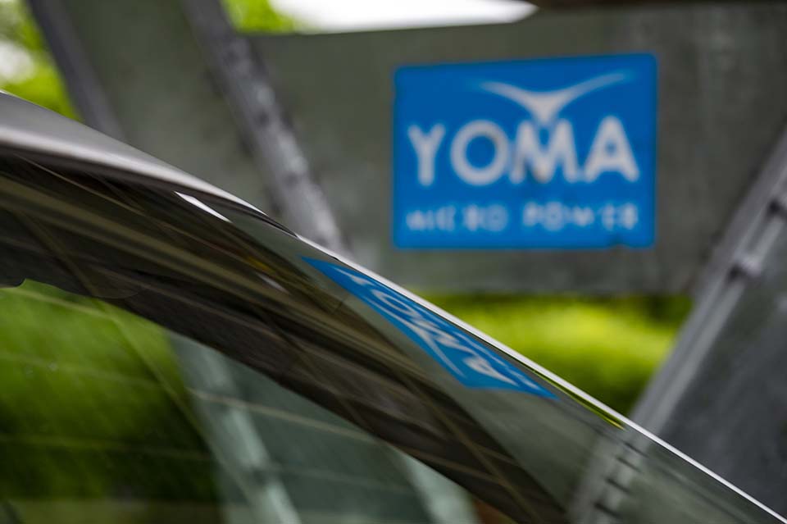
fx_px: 1529
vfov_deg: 19.4
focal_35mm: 70
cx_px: 394
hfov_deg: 28.9
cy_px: 262
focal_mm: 70
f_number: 4
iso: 110
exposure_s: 1/250
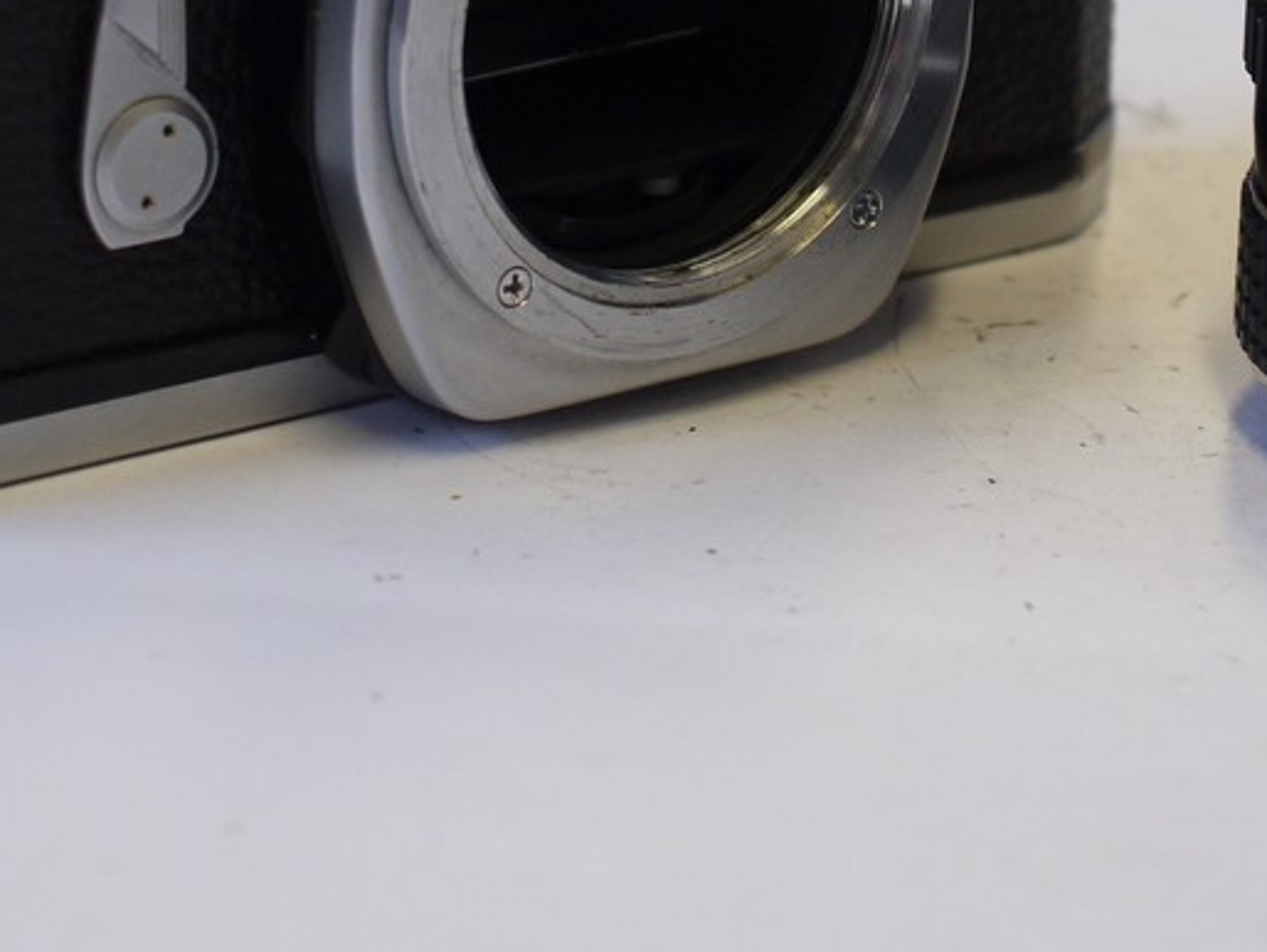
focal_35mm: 140
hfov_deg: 14.1
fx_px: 5127
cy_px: -128
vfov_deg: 10.5
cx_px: 744
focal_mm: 30
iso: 400
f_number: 4
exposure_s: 1/160
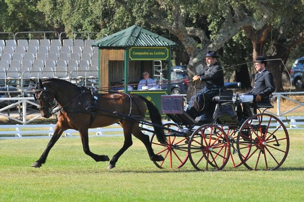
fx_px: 2088
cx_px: 152
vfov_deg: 5.5
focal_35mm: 248
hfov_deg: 8.3
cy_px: 101
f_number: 5
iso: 320
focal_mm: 165
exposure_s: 1/640
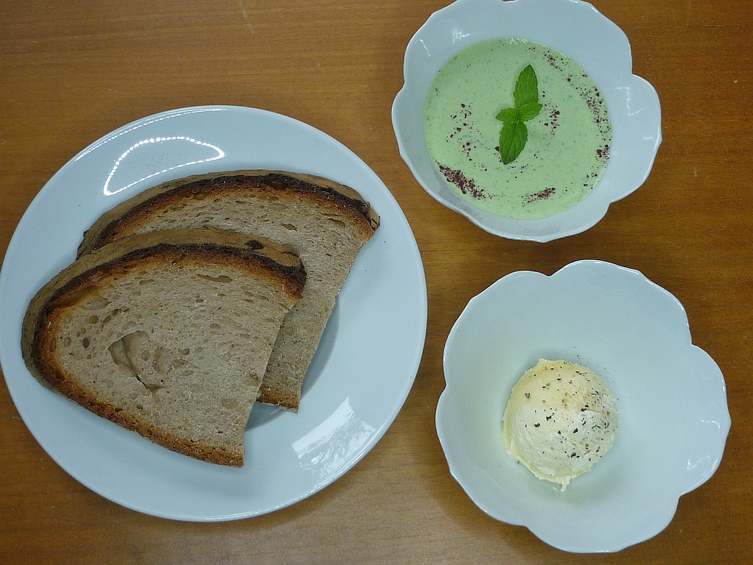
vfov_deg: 29.1
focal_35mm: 50
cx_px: 376
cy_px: 282
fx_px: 1088
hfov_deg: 38.2
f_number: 2.8
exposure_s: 1/50
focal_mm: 5.5
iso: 80
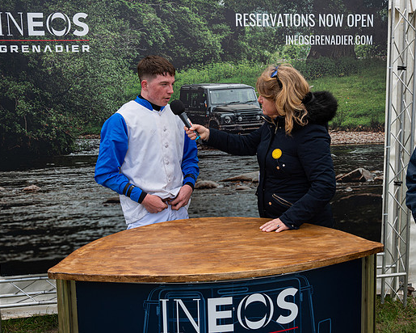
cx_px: 230
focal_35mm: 40
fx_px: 492
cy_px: 157
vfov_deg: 37.3
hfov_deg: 45.7
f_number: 5
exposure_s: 1/250
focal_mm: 30
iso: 200
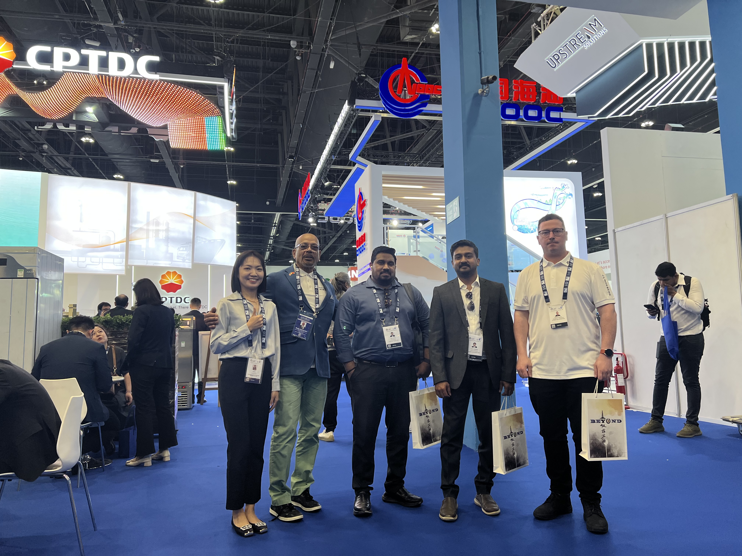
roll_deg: +1.5
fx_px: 557
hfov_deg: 67.3
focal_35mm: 26
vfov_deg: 53.1
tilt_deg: +5.7
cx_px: 371
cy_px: 278
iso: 100
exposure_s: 1/100
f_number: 1.5
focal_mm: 5.7
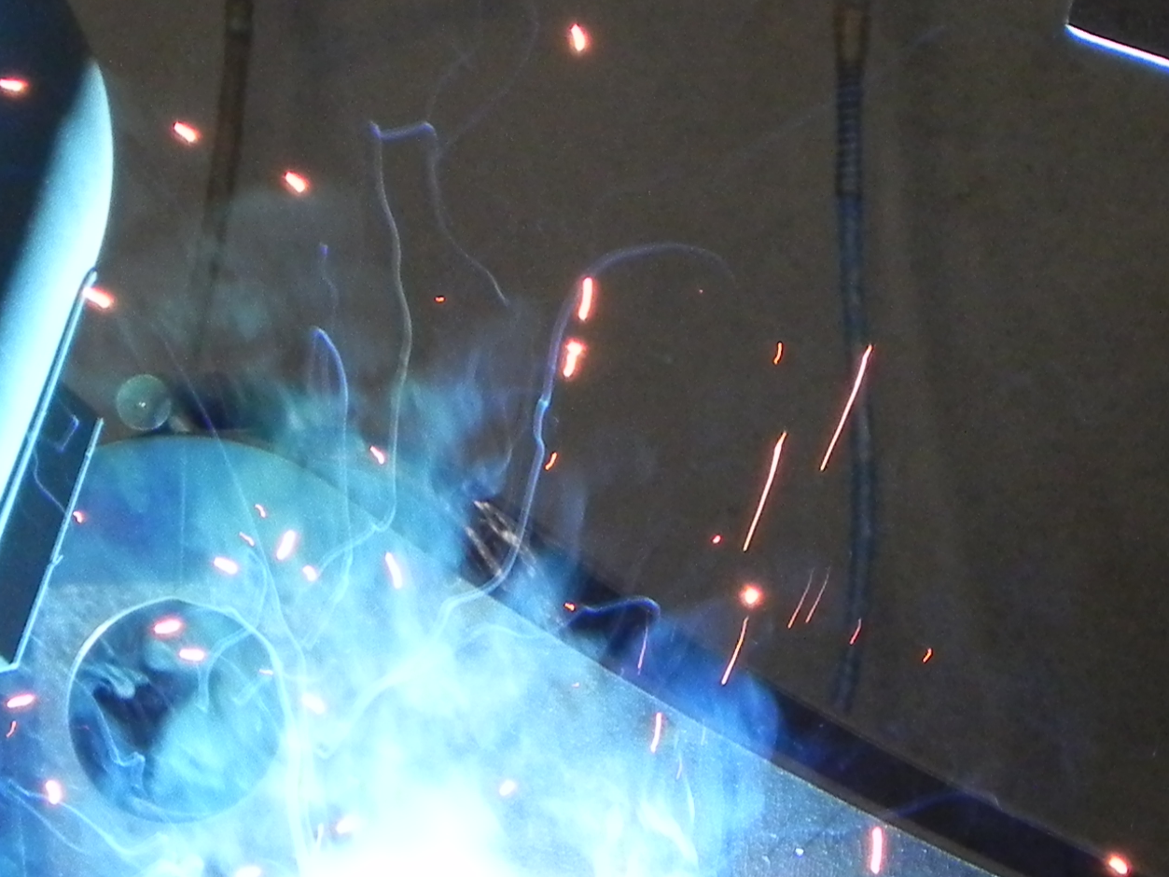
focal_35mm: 617
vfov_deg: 2.4
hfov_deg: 3.2
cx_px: 647
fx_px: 20838
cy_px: 469
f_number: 4.5
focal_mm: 37.7
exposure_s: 1/117
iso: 400
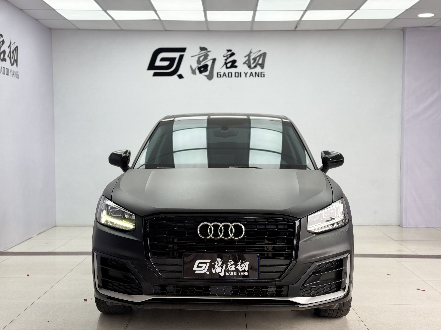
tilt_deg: -2.6
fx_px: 612
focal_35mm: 48
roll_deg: +0.2
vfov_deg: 30.3
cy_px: 165
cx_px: 220
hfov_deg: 39.7
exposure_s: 1/715
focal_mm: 6.76
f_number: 1.78
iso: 64
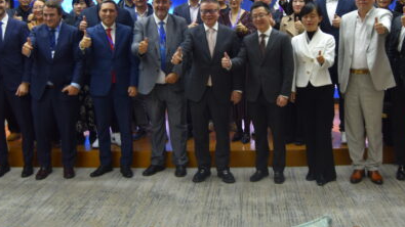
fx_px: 462
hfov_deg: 47.3
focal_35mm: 43
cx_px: 213
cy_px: 42
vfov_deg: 27.1
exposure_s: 1/60
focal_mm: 18
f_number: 4
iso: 560
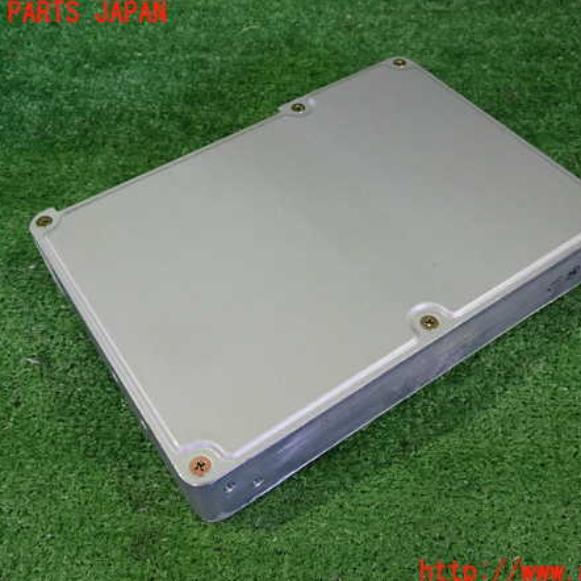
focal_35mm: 36
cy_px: 293
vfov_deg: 46.0
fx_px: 684
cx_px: 322
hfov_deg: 46.0
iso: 320
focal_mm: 5.4
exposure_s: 1/30
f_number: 2.3
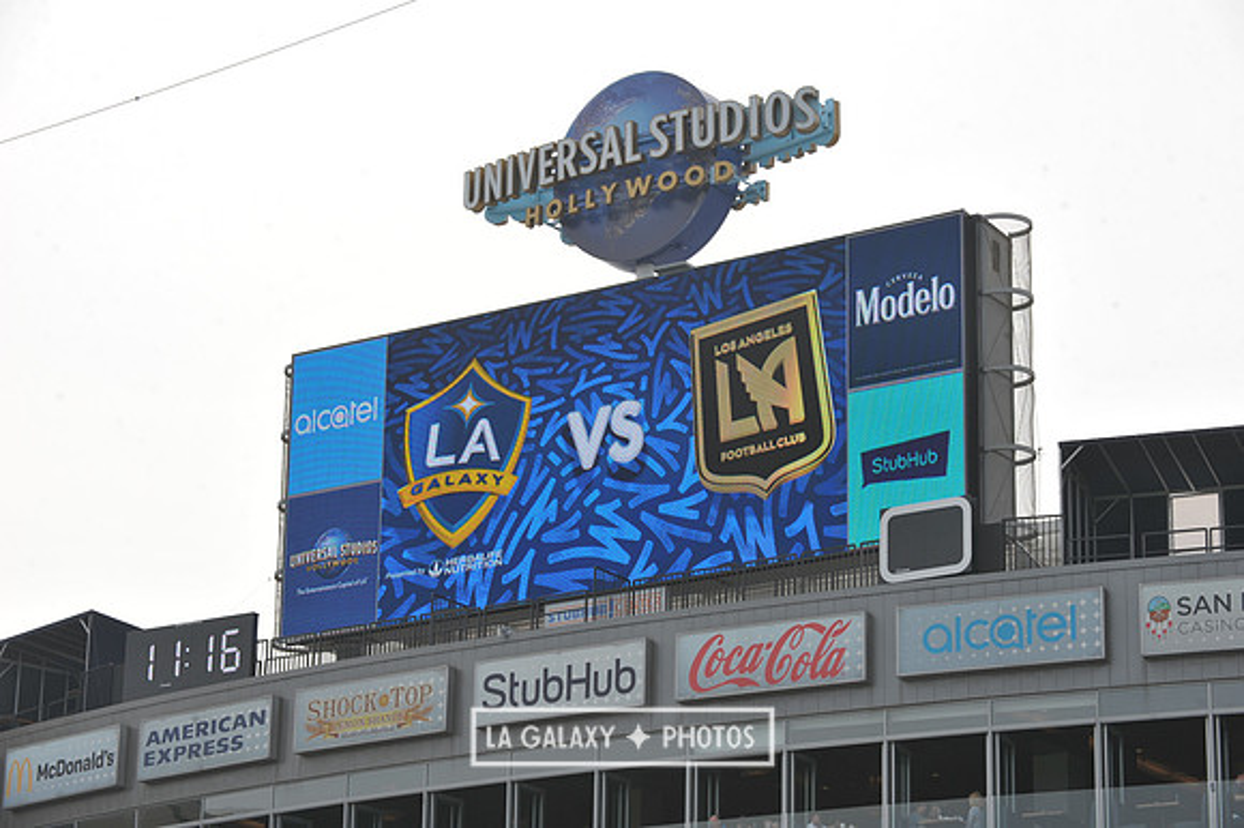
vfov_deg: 13.0
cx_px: 622
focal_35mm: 105
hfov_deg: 19.5
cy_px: 414
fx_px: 3626
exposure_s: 1/400
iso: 200
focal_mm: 105
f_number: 10
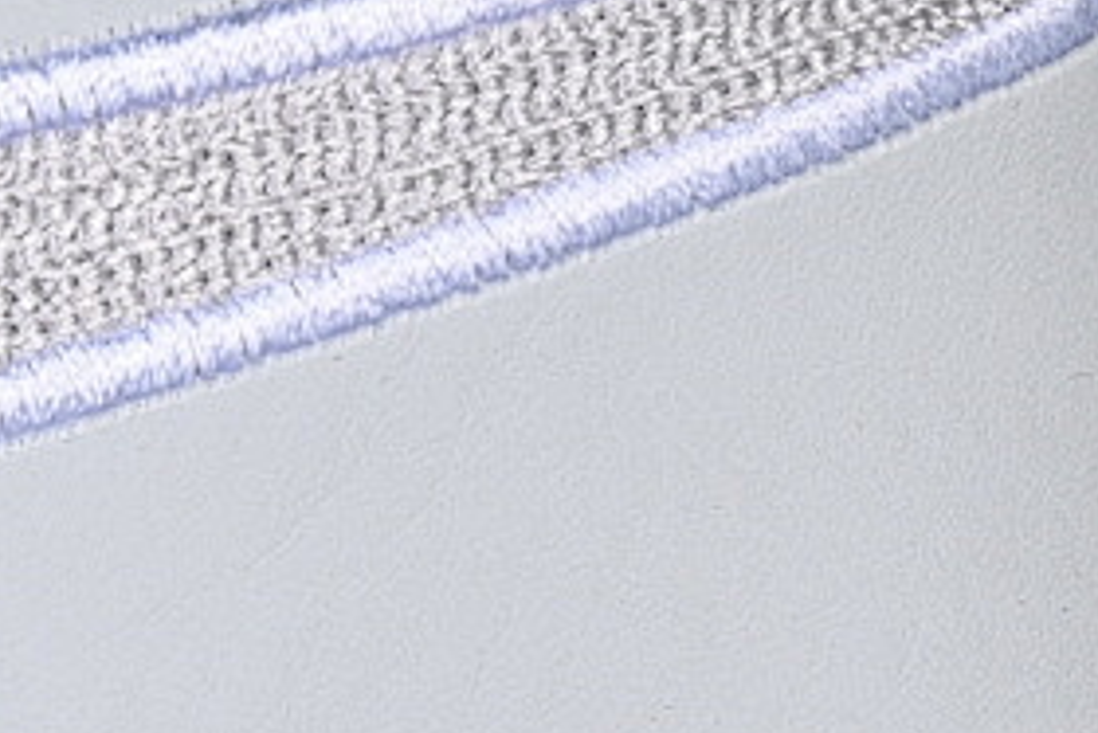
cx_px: -906
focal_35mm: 289
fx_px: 8819
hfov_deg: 6.9
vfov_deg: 4.8
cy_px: 537
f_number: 7.1
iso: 160
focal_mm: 50
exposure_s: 1/80
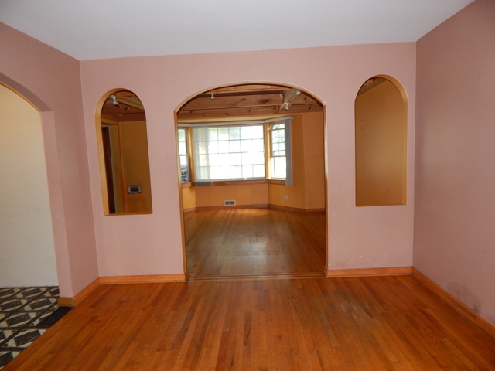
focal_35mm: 22
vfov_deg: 61.1
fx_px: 315
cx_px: 248
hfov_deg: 76.4
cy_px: 186
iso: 220
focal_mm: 4
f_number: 3
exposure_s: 1/30
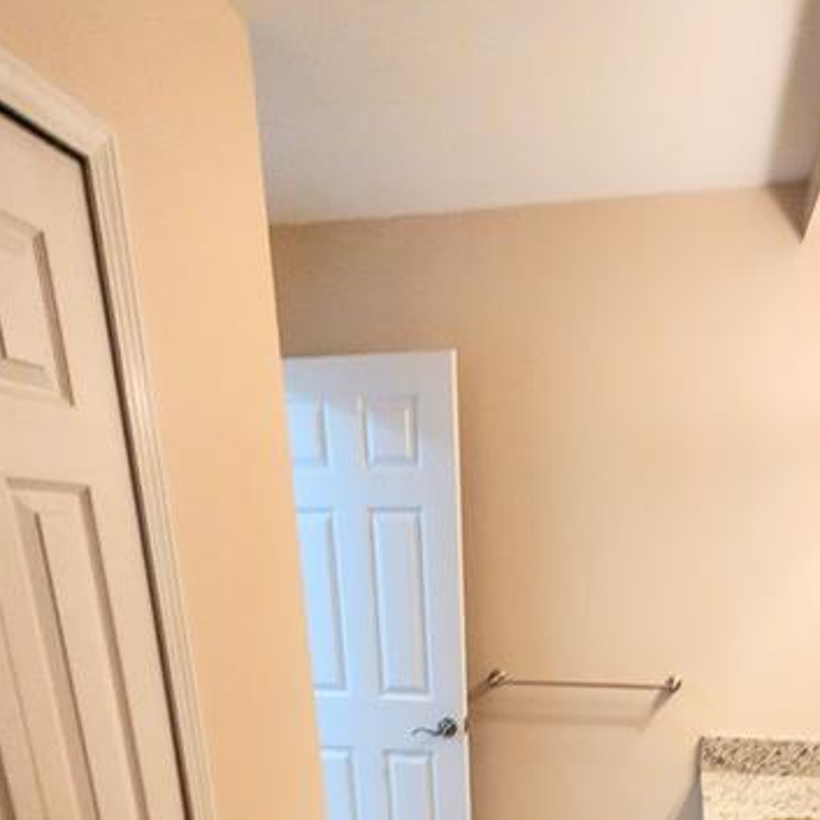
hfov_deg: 62.0
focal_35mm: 25
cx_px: 516
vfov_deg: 51.7
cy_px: 801
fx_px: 670
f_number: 2.2
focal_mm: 2.2
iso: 320
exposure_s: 1/60
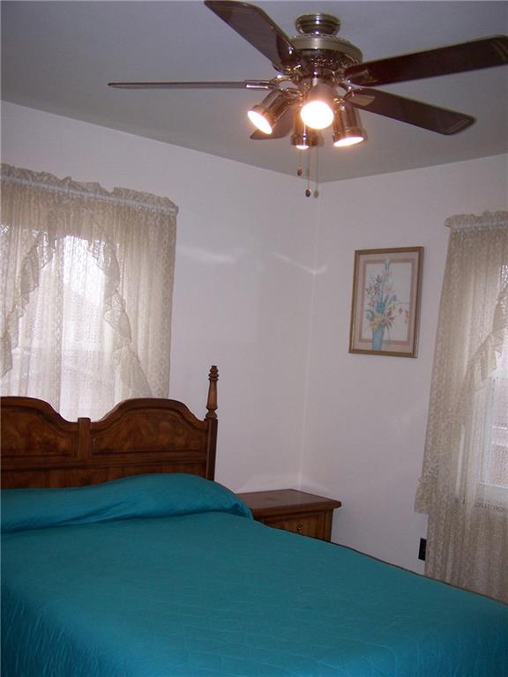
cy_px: 338
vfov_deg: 49.0
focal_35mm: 38
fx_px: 744
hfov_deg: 37.7
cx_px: 254
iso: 140
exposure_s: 1/60
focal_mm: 6.3
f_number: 2.8
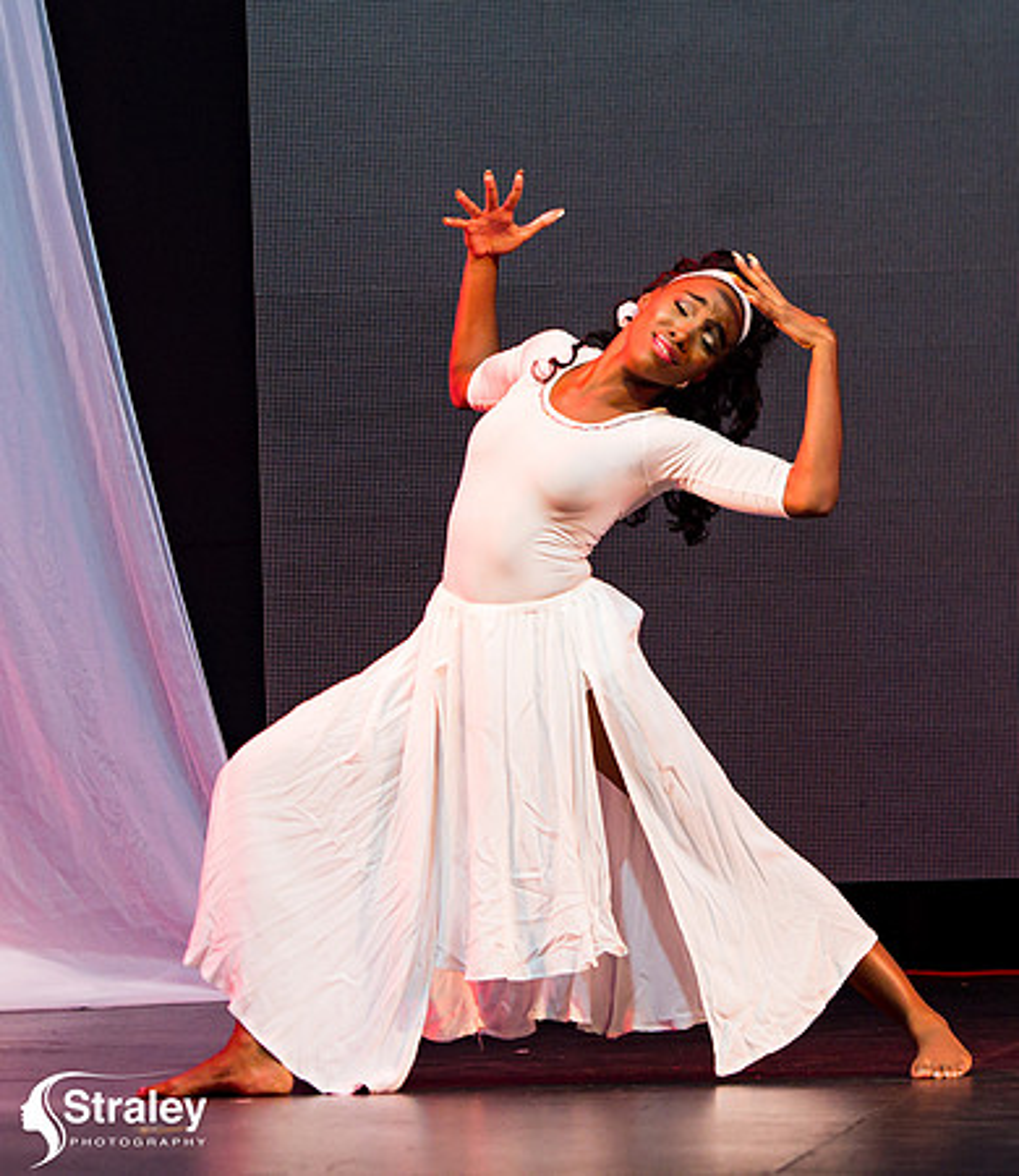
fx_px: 7482
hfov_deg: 7.8
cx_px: 626
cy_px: 360
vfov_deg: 9.0
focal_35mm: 208
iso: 3200
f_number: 5
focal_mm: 110
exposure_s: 1/160
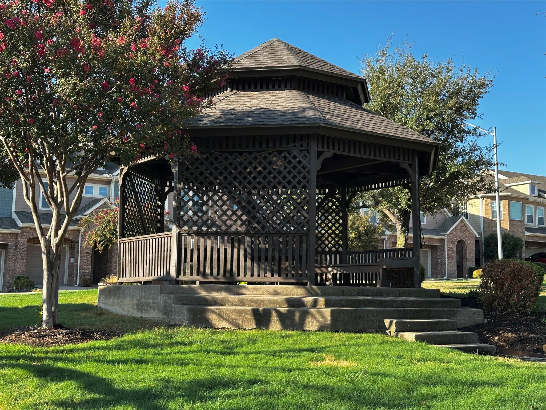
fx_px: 757
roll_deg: -1.3
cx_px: 273
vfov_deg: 30.3
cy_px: 205
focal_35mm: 48
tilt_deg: +6.9
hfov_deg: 39.7
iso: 64
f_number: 1.78
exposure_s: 1/785
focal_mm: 6.86
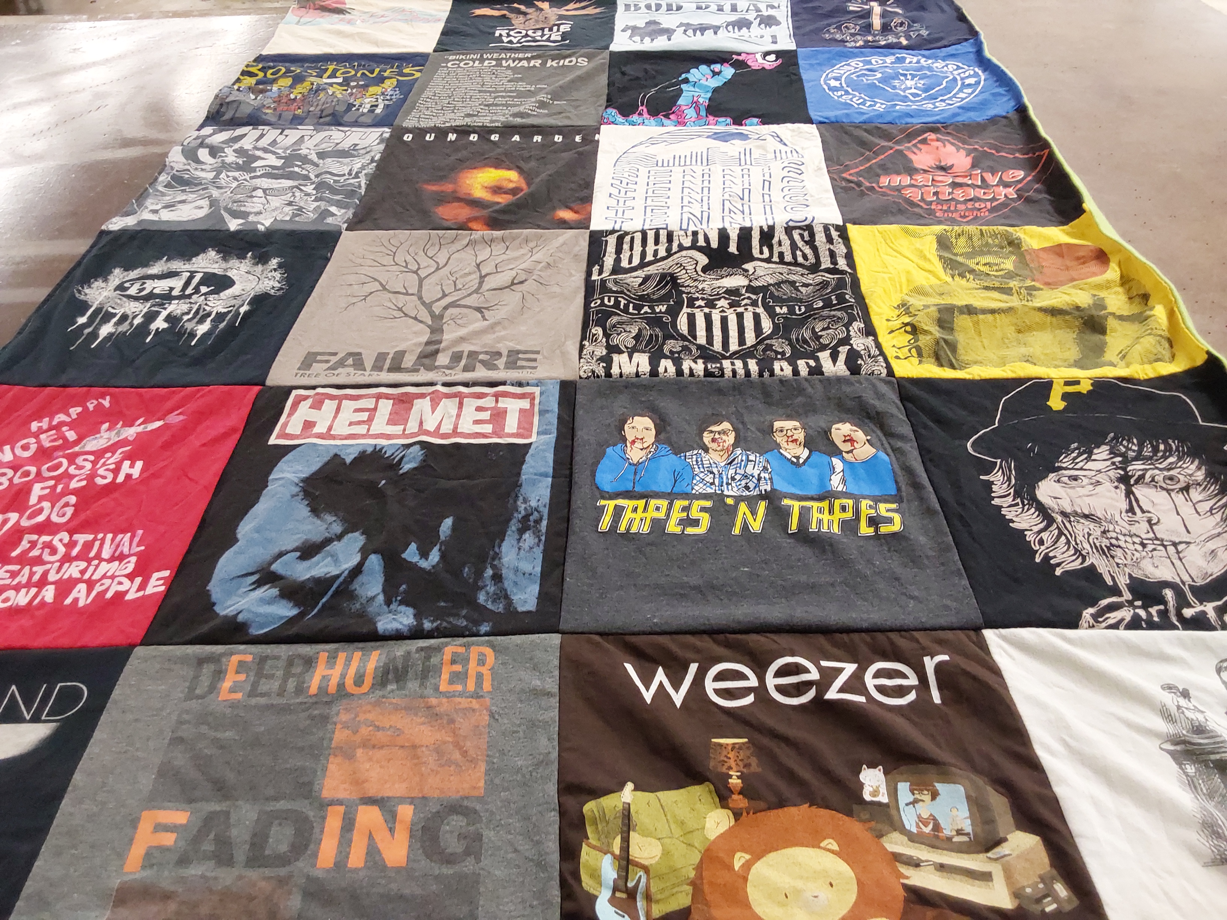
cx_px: 614
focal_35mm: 28
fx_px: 992
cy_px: 460
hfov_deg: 63.4
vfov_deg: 49.7
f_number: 1.9
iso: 200
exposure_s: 1/60
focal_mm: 2.91
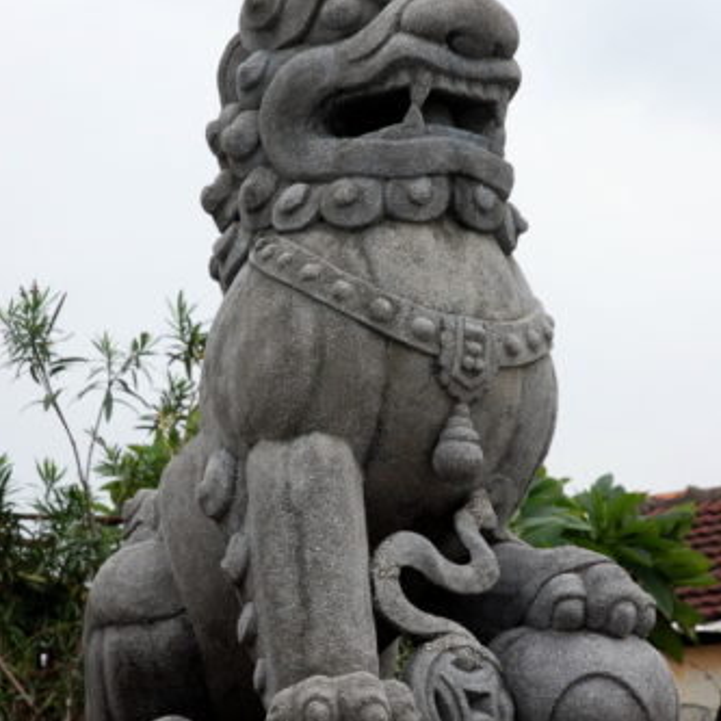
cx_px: 360
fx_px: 2804
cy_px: 312
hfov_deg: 14.7
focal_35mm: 119
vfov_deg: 14.6
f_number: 10
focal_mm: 62
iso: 640
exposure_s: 1/60
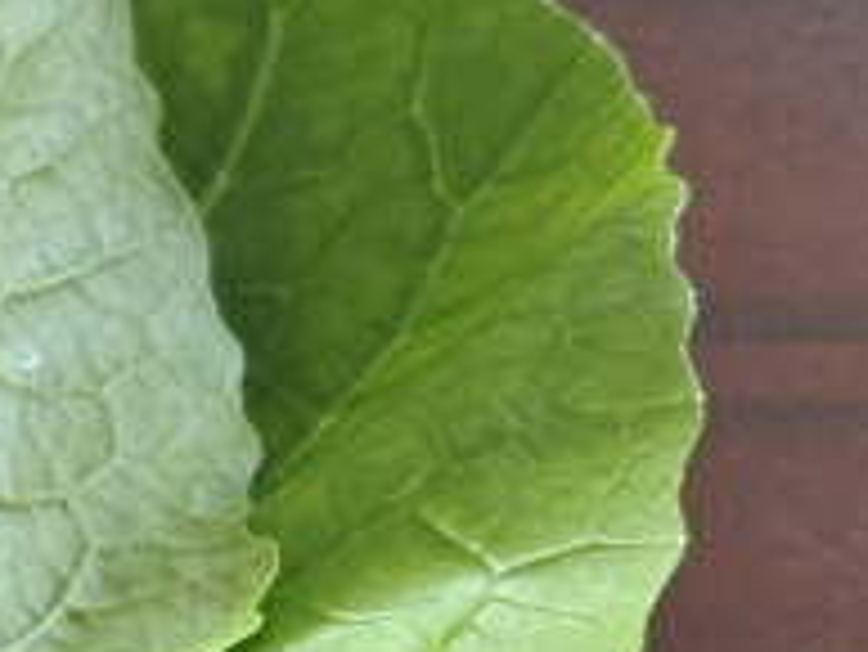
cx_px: -472
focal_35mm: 127
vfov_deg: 11.5
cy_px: 735
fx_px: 3187
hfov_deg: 14.4
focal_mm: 5.56
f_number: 1.88
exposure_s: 1/50
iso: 726
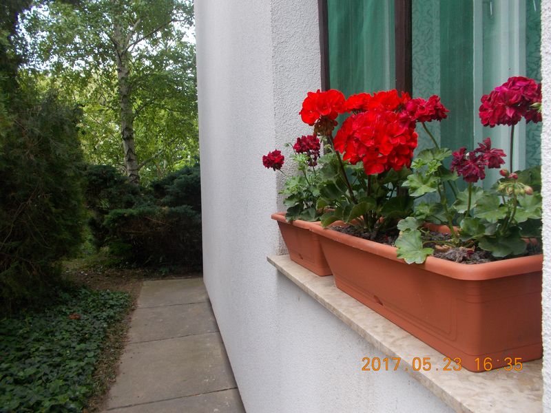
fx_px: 414
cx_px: 276
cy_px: 206
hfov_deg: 67.3
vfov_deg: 53.1
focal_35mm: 26
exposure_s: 1/25
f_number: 3.2
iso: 140
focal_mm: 4.6
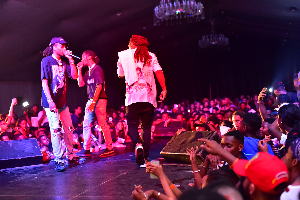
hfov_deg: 39.6
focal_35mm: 50
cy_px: 100
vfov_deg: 27.0
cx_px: 150
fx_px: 417
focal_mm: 50
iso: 2000
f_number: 2.8
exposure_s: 1/200
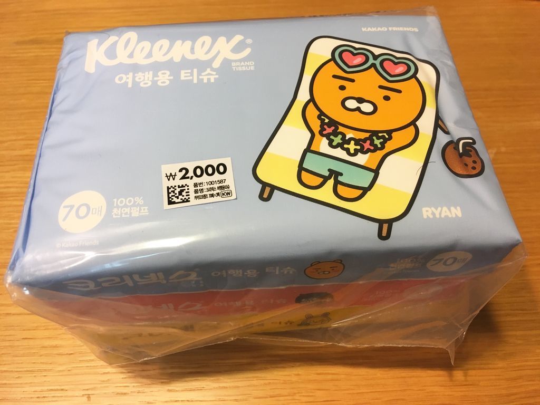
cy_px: 202
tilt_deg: -59.3
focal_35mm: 29
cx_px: 270
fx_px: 452
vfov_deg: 48.2
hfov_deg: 61.7
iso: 100
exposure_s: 1/30
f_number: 2.2
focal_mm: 4.15
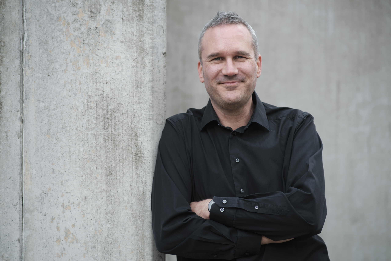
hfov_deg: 16.0
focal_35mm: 128
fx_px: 1390
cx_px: 196
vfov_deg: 10.7
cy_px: 130
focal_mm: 85
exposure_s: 1/500
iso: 160
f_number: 2
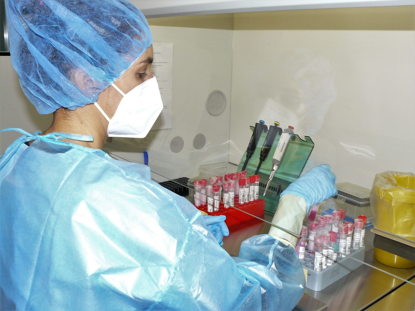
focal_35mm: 36
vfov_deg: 39.7
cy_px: 156
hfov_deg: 51.4
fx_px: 432
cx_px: 208
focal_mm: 6
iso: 200
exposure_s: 1/30
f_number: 7.1
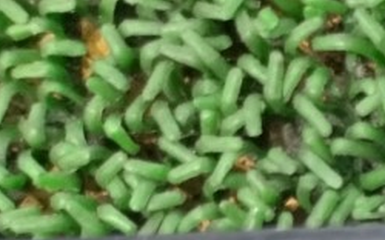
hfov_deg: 10.0
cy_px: 460
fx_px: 1730
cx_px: 1100
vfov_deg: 7.6
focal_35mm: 165
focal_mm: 4.74
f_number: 1.79
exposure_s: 1/25
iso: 118
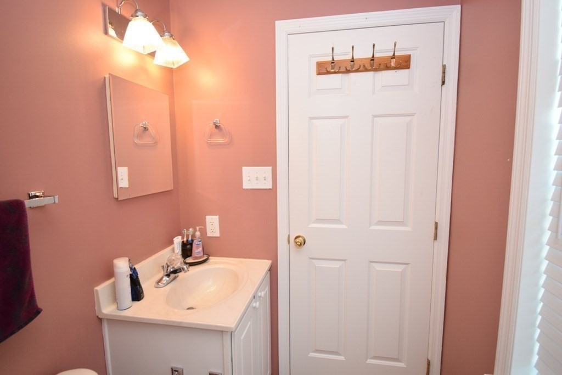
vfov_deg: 69.7
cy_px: 188
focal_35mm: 17
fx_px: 269
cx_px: 281
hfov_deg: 92.4
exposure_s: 1/125
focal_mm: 11.5
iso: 800
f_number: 5.6
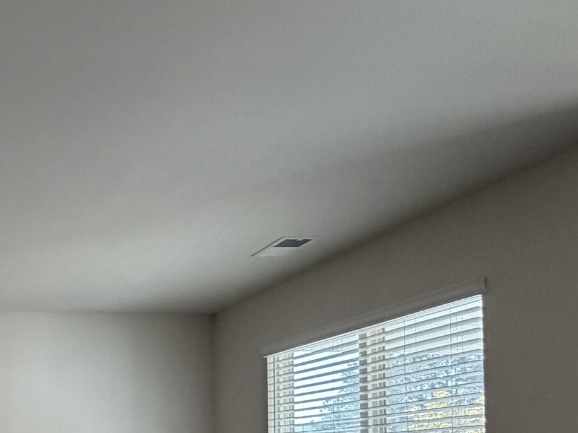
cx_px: -111
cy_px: 427
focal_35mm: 47
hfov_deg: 33.2
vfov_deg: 29.0
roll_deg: -0.4
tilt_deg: +3.6
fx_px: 785
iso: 320
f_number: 2.2
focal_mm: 2.22
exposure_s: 1/120
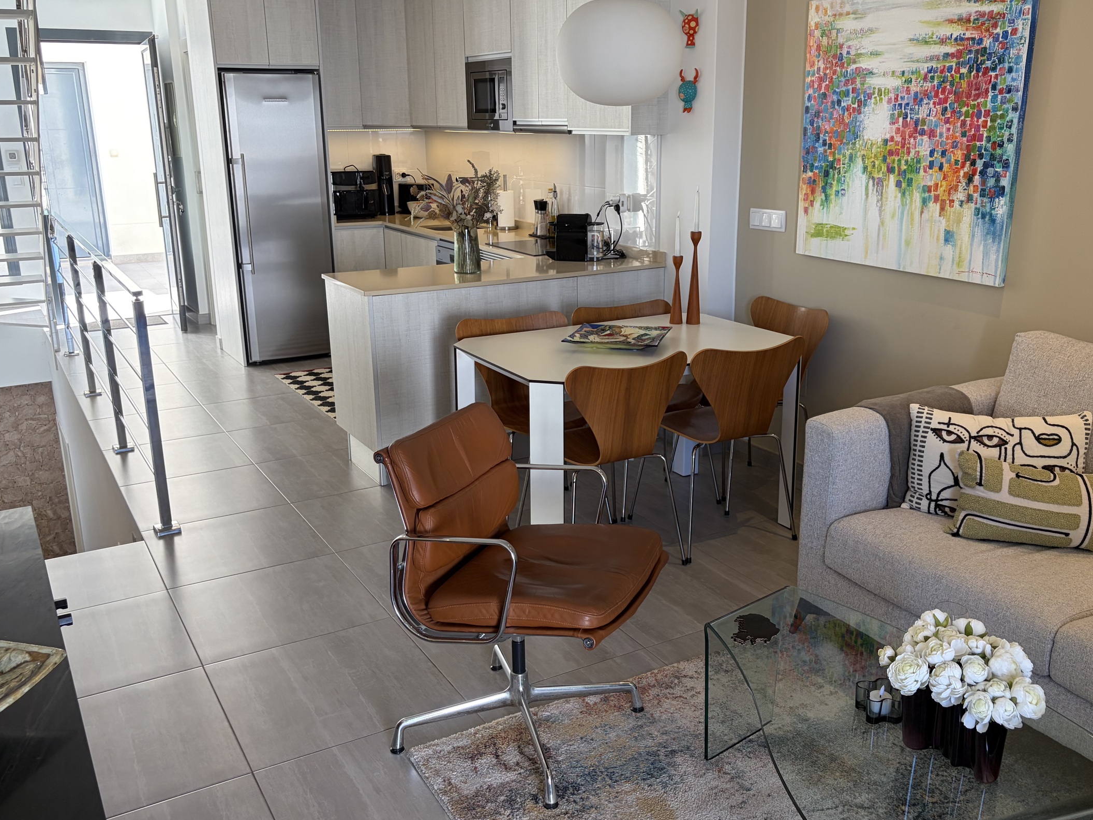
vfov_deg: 44.1
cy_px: 405
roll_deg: -0.3
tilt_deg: -14.4
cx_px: 557
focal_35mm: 32
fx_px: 1010
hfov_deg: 56.8
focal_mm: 5.96
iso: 50
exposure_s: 1/100
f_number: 1.6
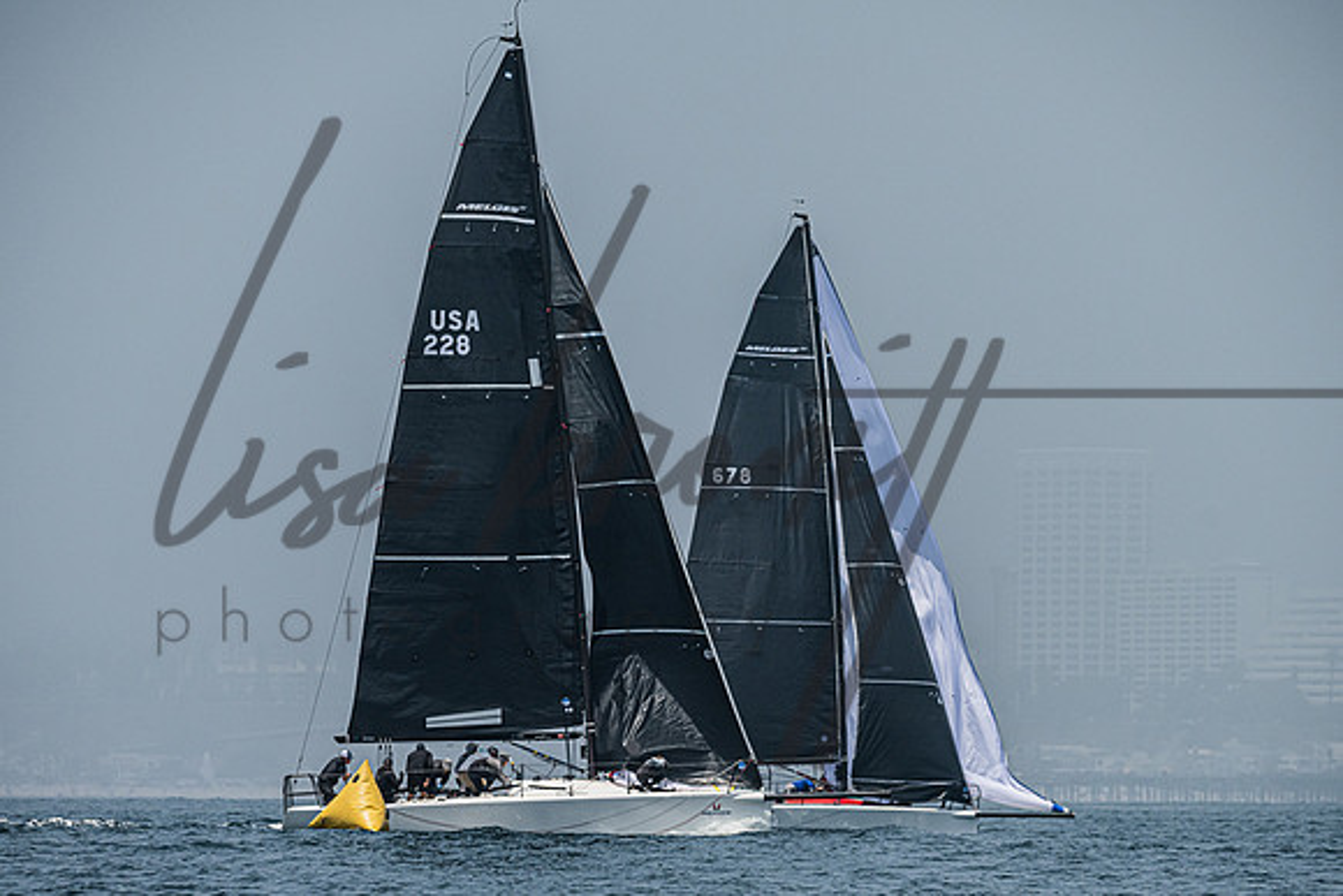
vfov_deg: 4.5
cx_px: 658
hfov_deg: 6.7
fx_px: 11503
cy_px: 564
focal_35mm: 308
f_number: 6.3
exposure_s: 1/5000
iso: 400
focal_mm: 240
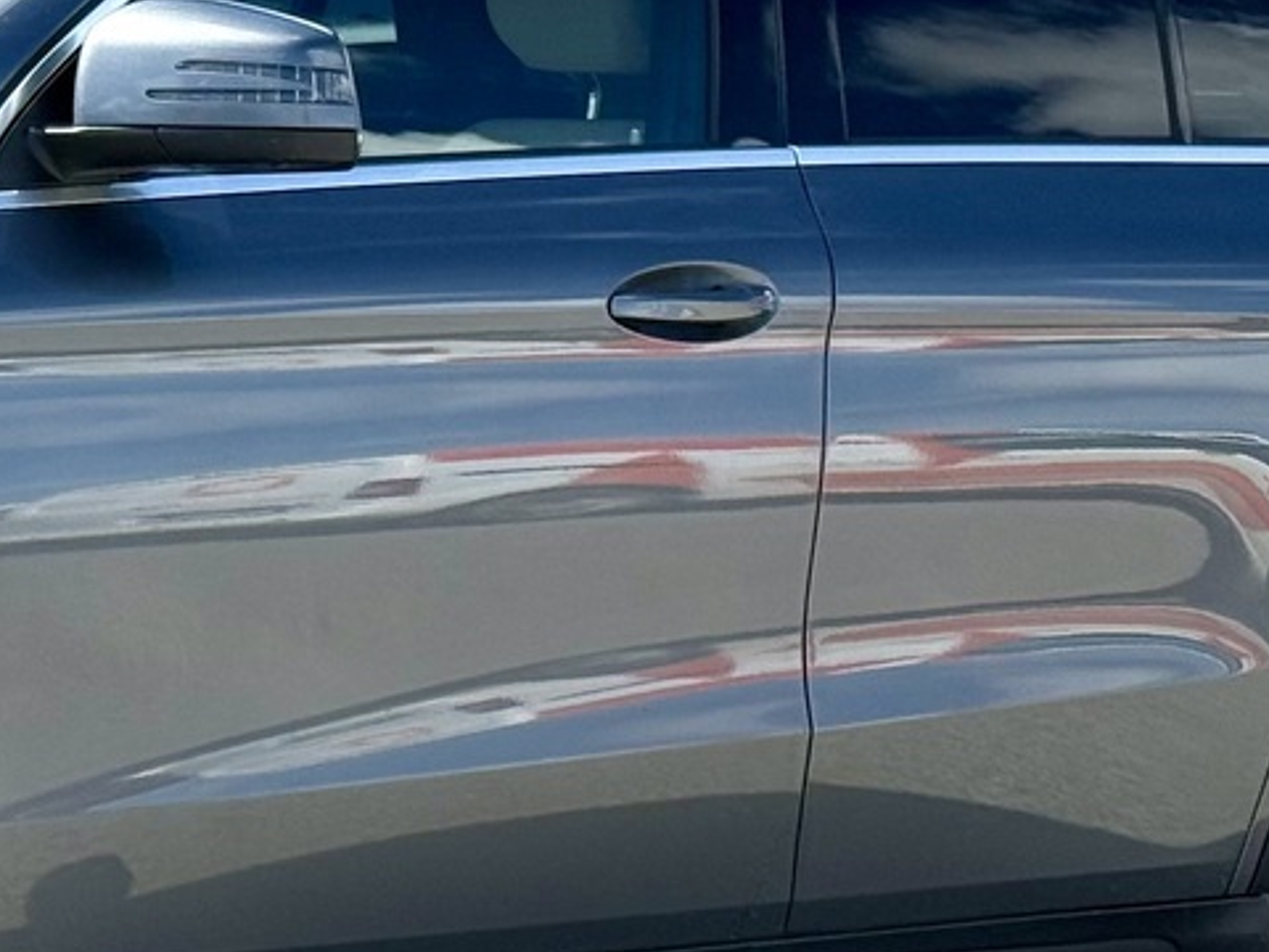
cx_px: -137
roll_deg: -1.3
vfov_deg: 9.2
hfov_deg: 12.1
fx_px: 5865
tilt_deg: +3.7
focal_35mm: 160
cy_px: 98
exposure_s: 1/4329
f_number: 1.78
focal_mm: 6.76
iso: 80
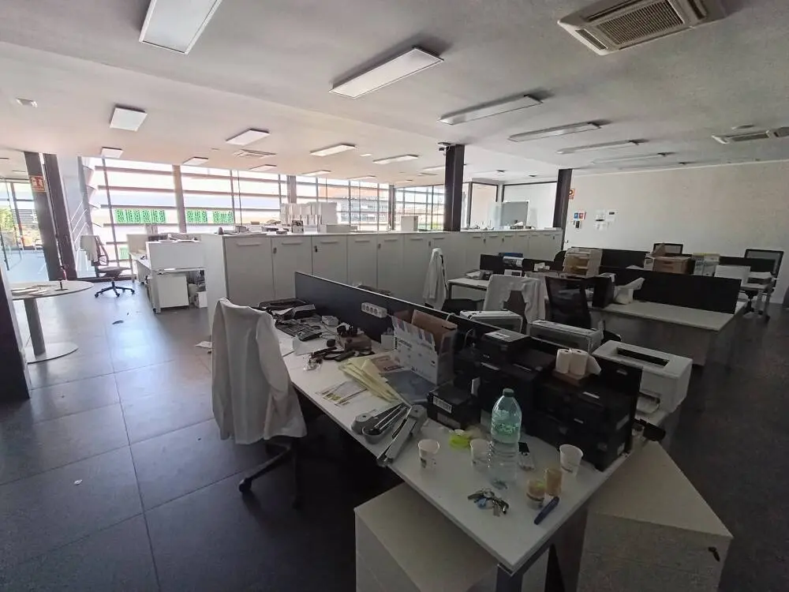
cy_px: 296
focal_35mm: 15
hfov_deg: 98.2
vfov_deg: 81.7
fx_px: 342
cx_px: 394
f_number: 2.2
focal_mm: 1.65
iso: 250
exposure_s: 1/100
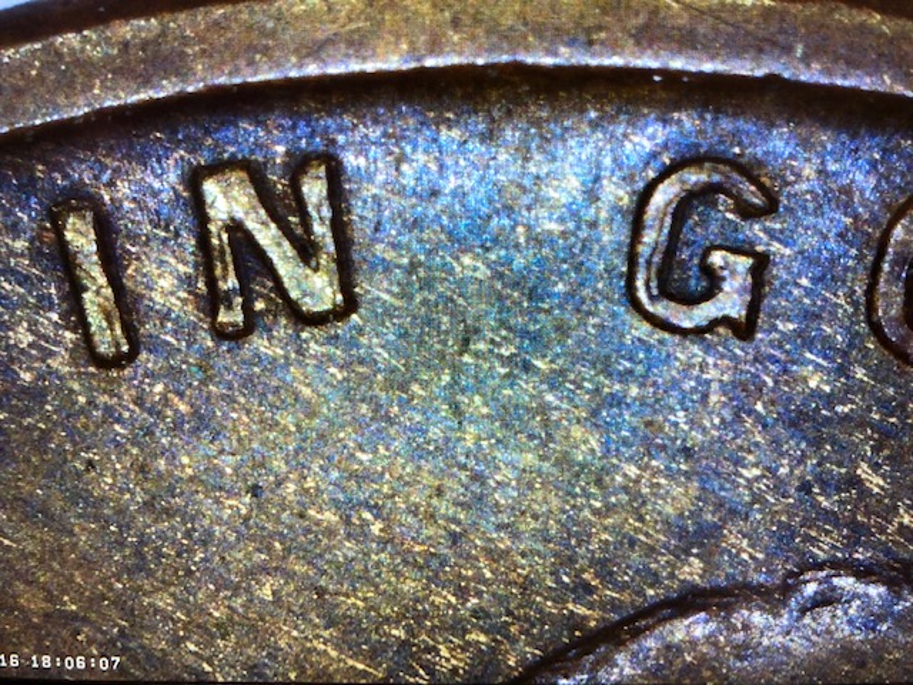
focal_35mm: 28
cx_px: 456
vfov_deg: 49.7
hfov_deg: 63.4
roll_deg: +0.8
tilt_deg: -32.4
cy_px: 342
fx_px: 739
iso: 40
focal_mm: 3.99
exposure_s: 1/20
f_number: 1.8
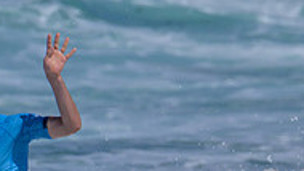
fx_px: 19553
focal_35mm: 2425
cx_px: 108
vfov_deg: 0.5
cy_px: 296
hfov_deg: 0.9
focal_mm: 560
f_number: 11
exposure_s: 1/2000
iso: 360
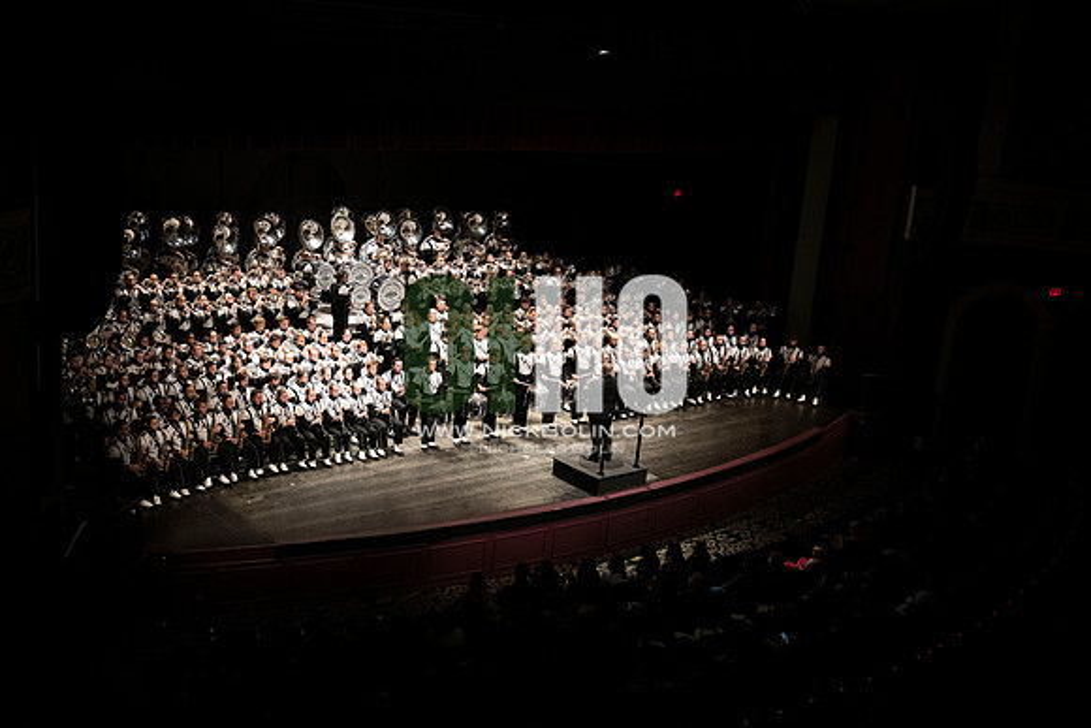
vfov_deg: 32.6
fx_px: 1243
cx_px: 546
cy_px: 364
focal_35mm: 41
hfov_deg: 47.4
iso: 4000
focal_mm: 41
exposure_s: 1/500
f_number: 4
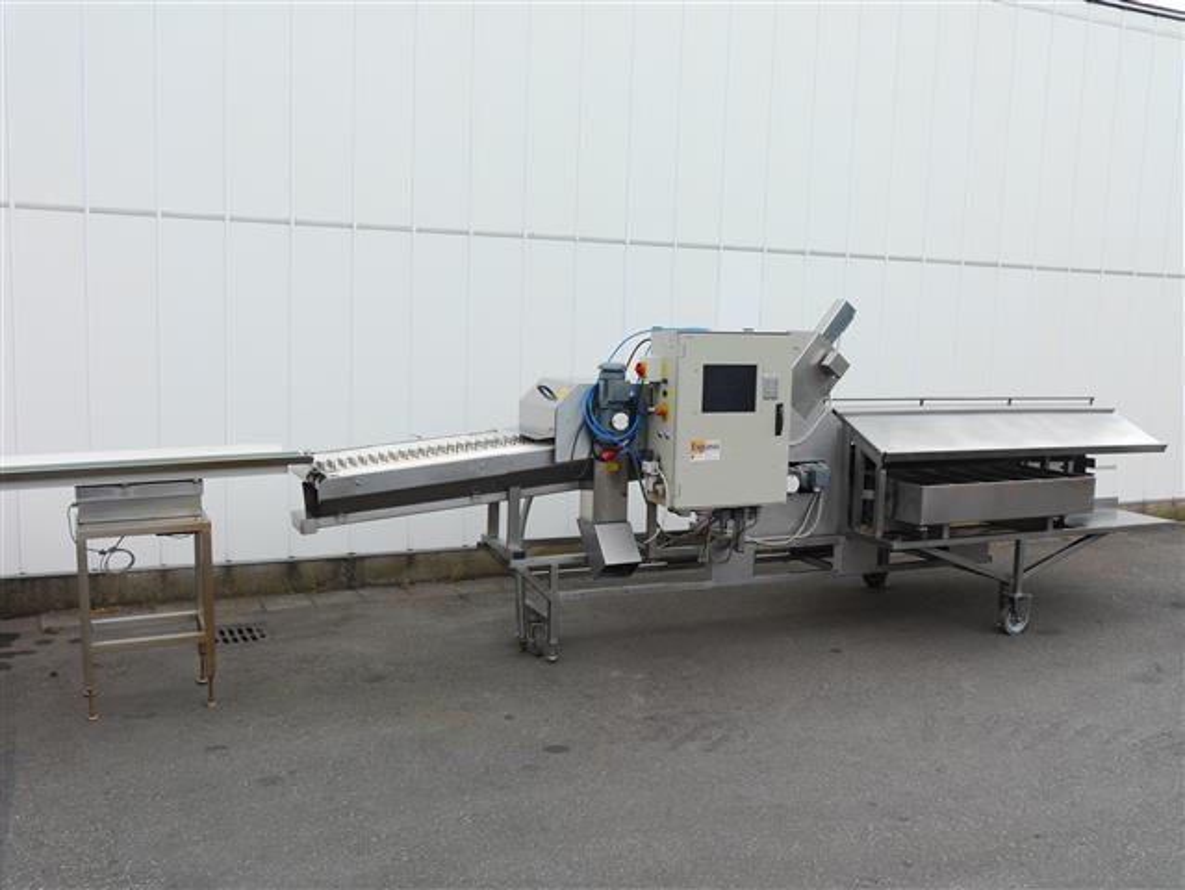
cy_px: 445
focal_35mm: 34
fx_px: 1165
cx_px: 592
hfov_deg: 53.9
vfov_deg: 41.8
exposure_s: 1/250
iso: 160
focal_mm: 17
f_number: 5.6
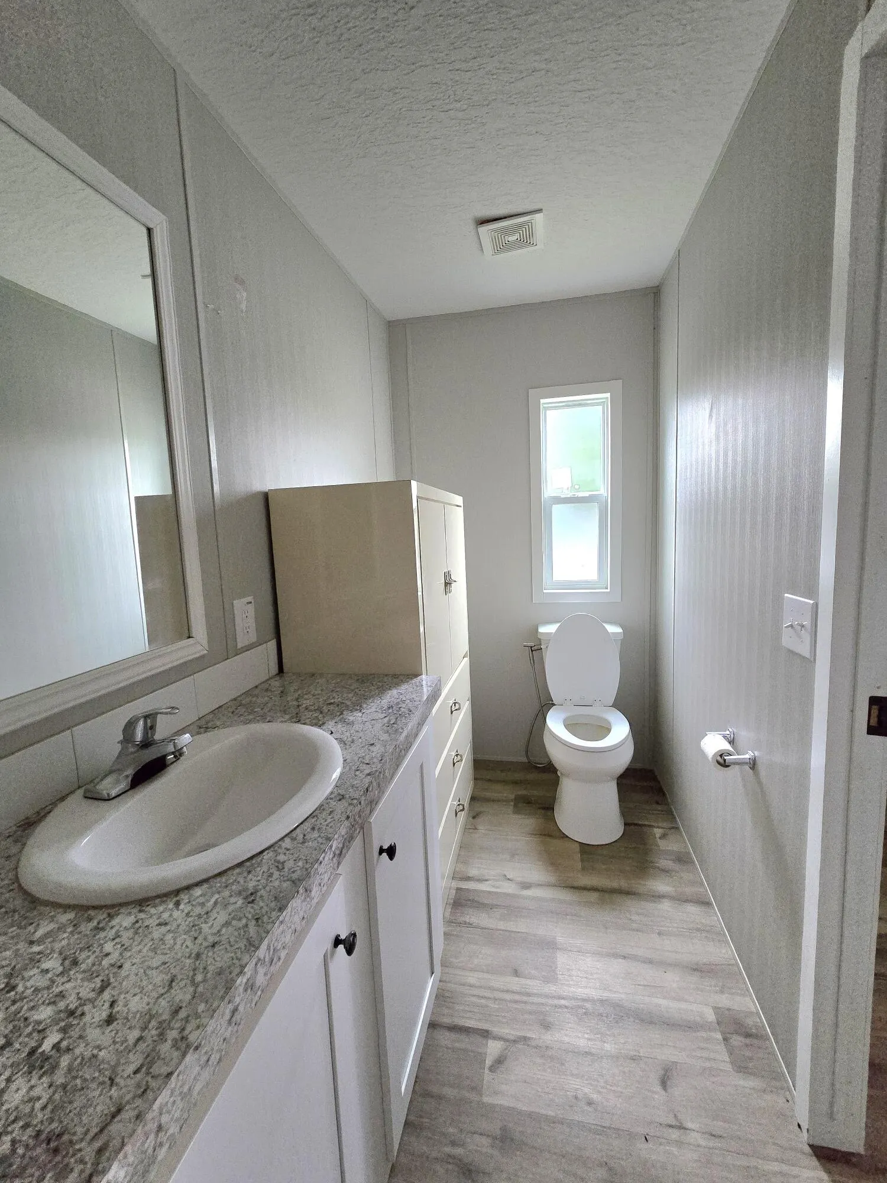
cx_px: 444
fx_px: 444
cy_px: 592
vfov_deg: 106.2
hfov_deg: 89.9
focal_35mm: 13
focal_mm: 2.2
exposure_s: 1/60.2
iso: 1250
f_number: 2.2
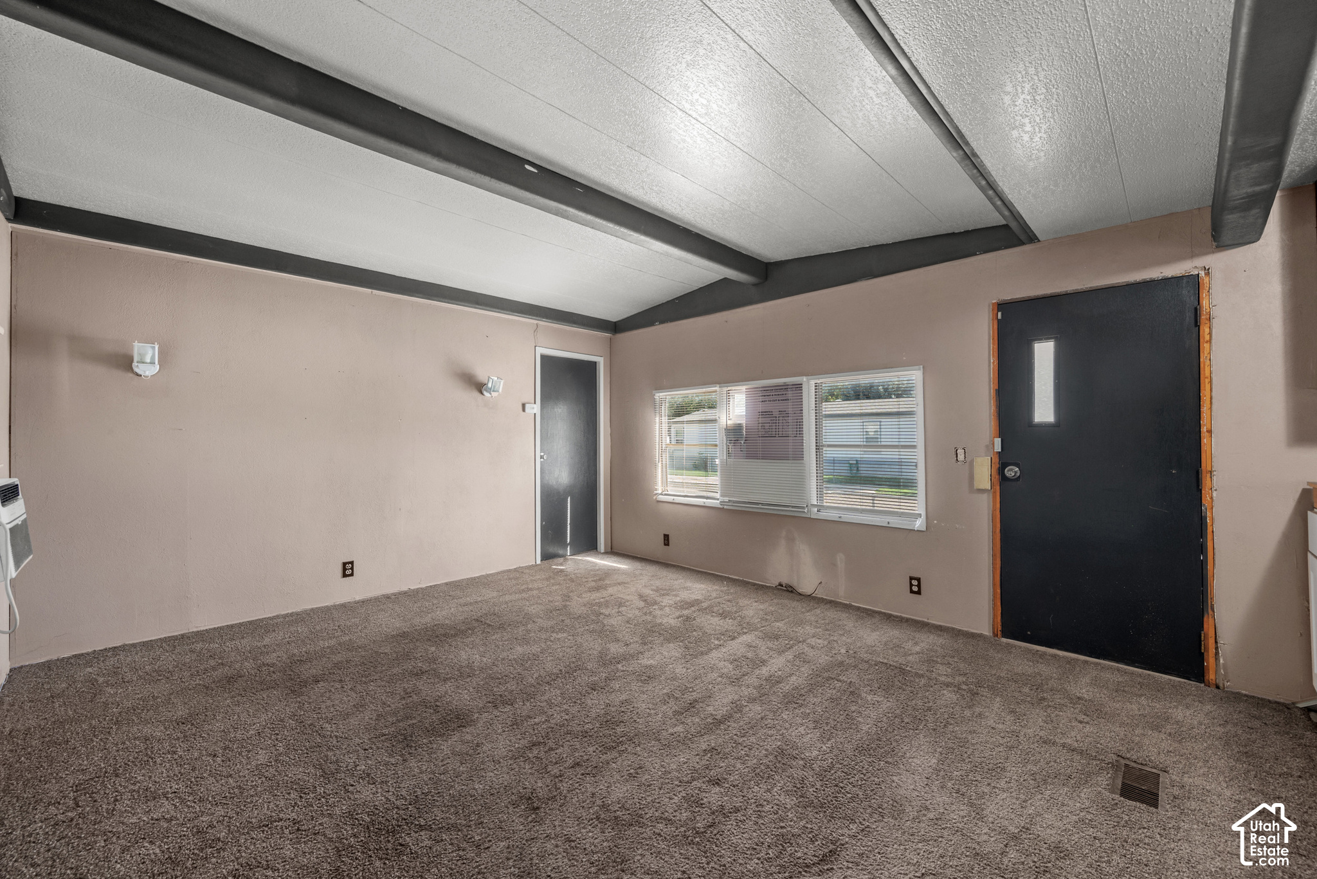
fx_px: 512
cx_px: 658
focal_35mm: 14
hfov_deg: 104.2
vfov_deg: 81.3
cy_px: 440
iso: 500
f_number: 8
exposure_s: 1
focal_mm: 14
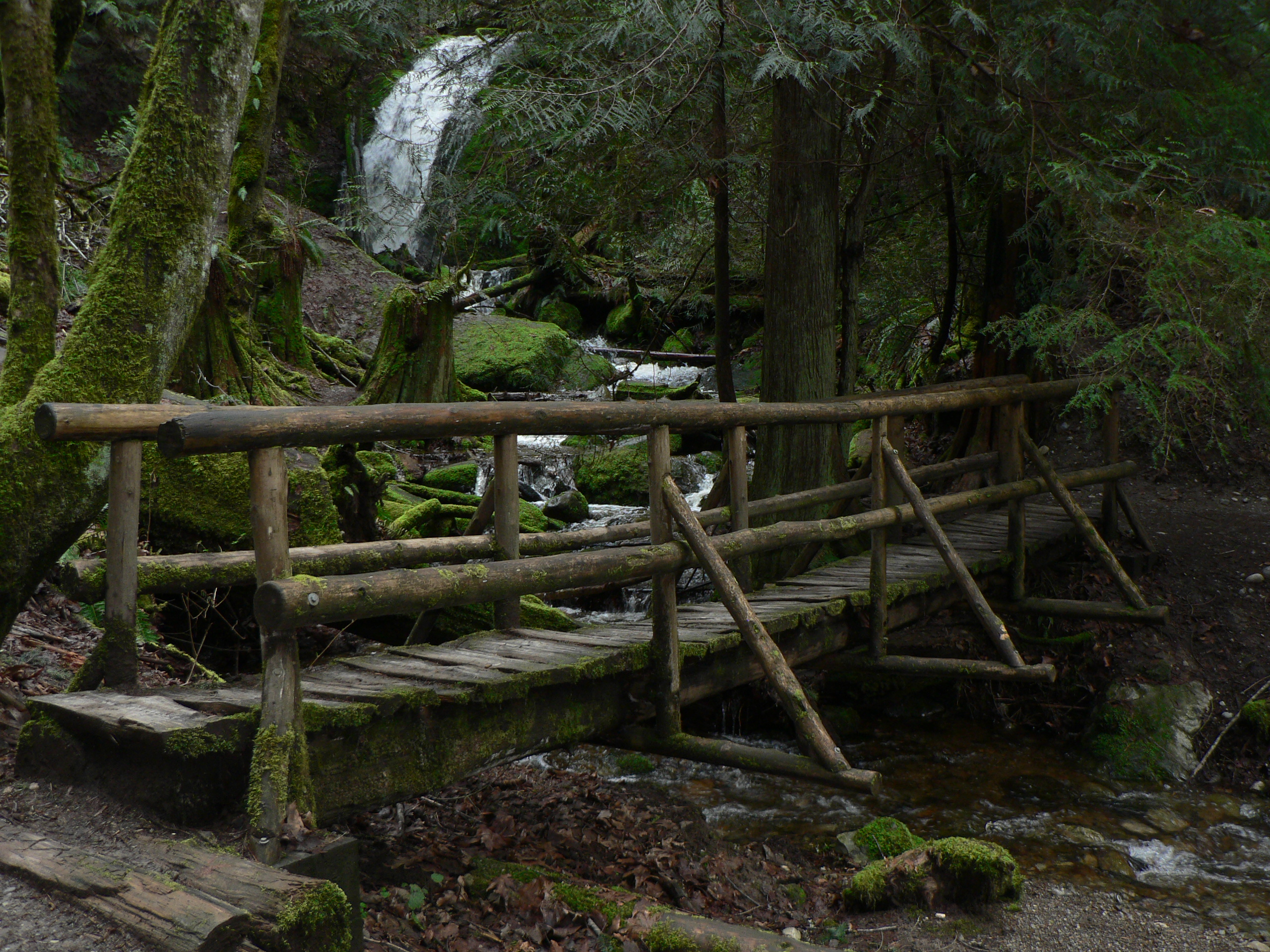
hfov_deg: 51.4
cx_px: 635
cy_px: 476
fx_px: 1321
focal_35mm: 36
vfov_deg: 39.7
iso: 100
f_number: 2.8
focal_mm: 6
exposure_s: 1/60
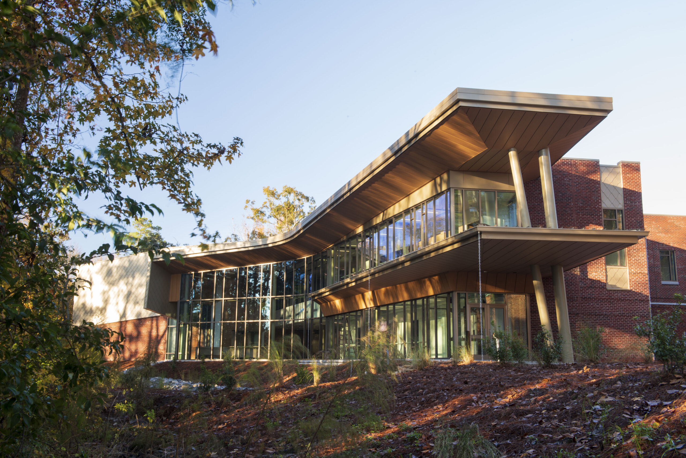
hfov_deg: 50.7
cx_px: 343
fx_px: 724
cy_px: 229
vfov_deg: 35.1
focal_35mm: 38
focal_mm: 38
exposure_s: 1.6
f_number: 22
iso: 31
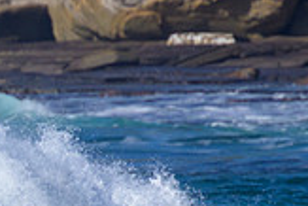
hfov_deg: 0.7
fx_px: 24319
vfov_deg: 0.5
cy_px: 252
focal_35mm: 2840
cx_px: -36
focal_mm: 800
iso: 800
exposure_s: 1/2000
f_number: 11
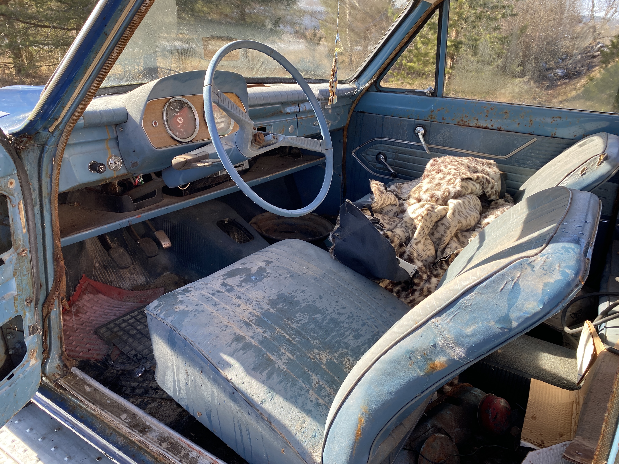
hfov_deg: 67.3
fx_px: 465
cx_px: 310
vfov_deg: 53.1
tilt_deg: -23.5
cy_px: 232
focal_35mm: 26
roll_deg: -3.1
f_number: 1.8
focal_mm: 4.25
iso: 32
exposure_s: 1/254
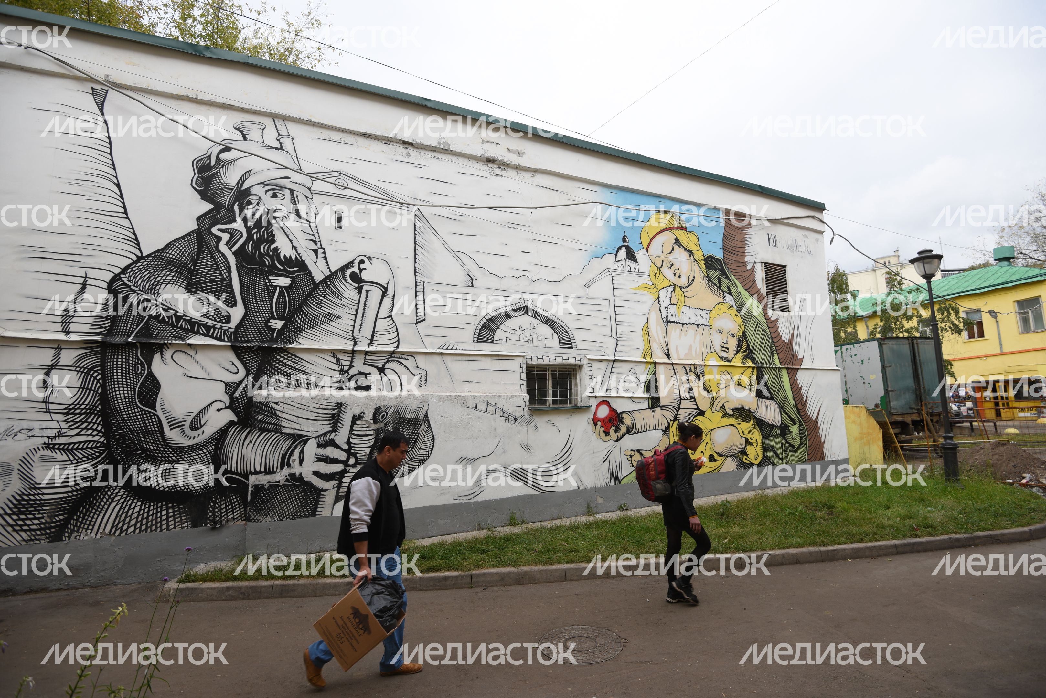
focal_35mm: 16
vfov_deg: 73.8
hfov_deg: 96.7
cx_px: 523
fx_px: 465
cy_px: 349
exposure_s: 1/200
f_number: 5
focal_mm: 16
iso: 64
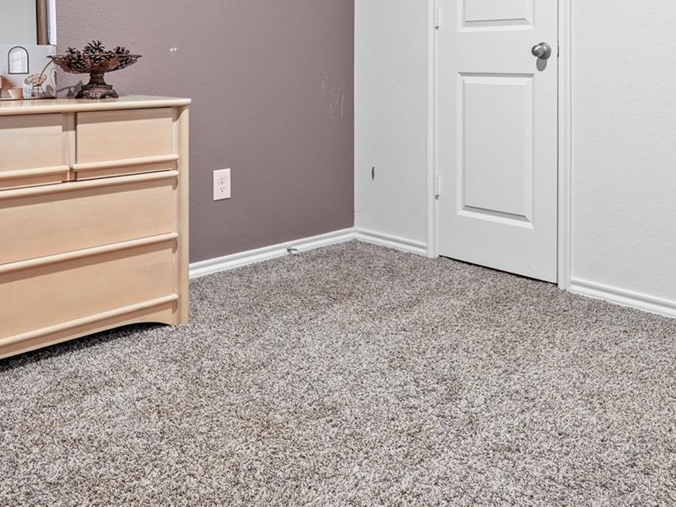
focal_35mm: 36
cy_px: 57
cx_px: 415
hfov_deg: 50.9
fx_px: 703
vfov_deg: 37.3
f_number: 3.2
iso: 160
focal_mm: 10
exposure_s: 1/2.5
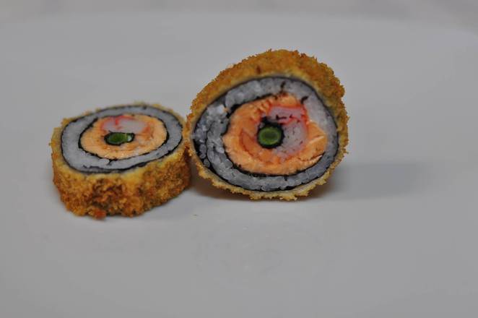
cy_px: 159
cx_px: 239
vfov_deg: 18.1
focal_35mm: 75
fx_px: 995
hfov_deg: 27.0
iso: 200
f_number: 2.8
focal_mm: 50
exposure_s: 1/50
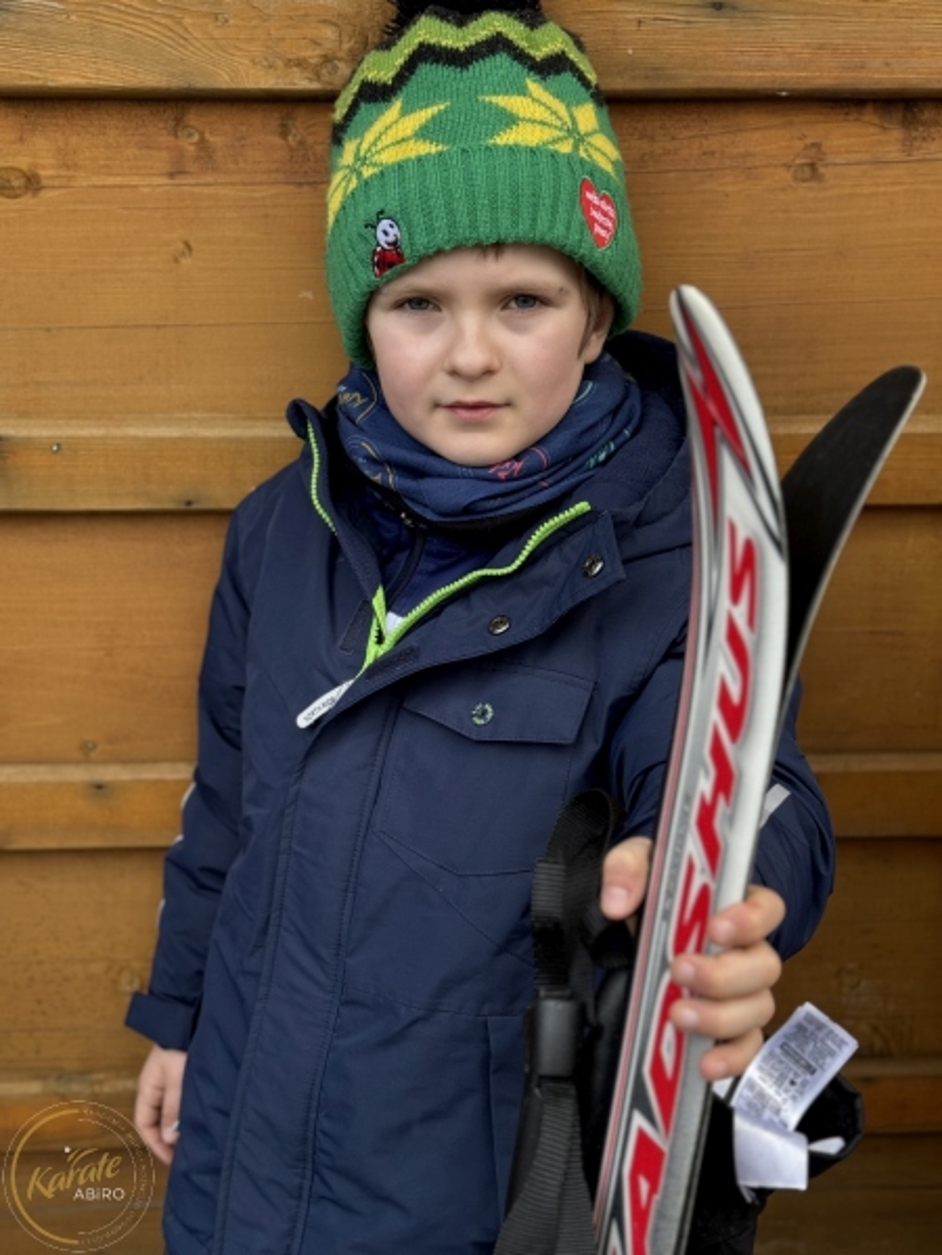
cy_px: 628
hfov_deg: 30.3
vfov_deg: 39.7
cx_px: 471
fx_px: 1742
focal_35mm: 48
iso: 64
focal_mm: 6.86
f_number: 1.78
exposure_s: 1/121
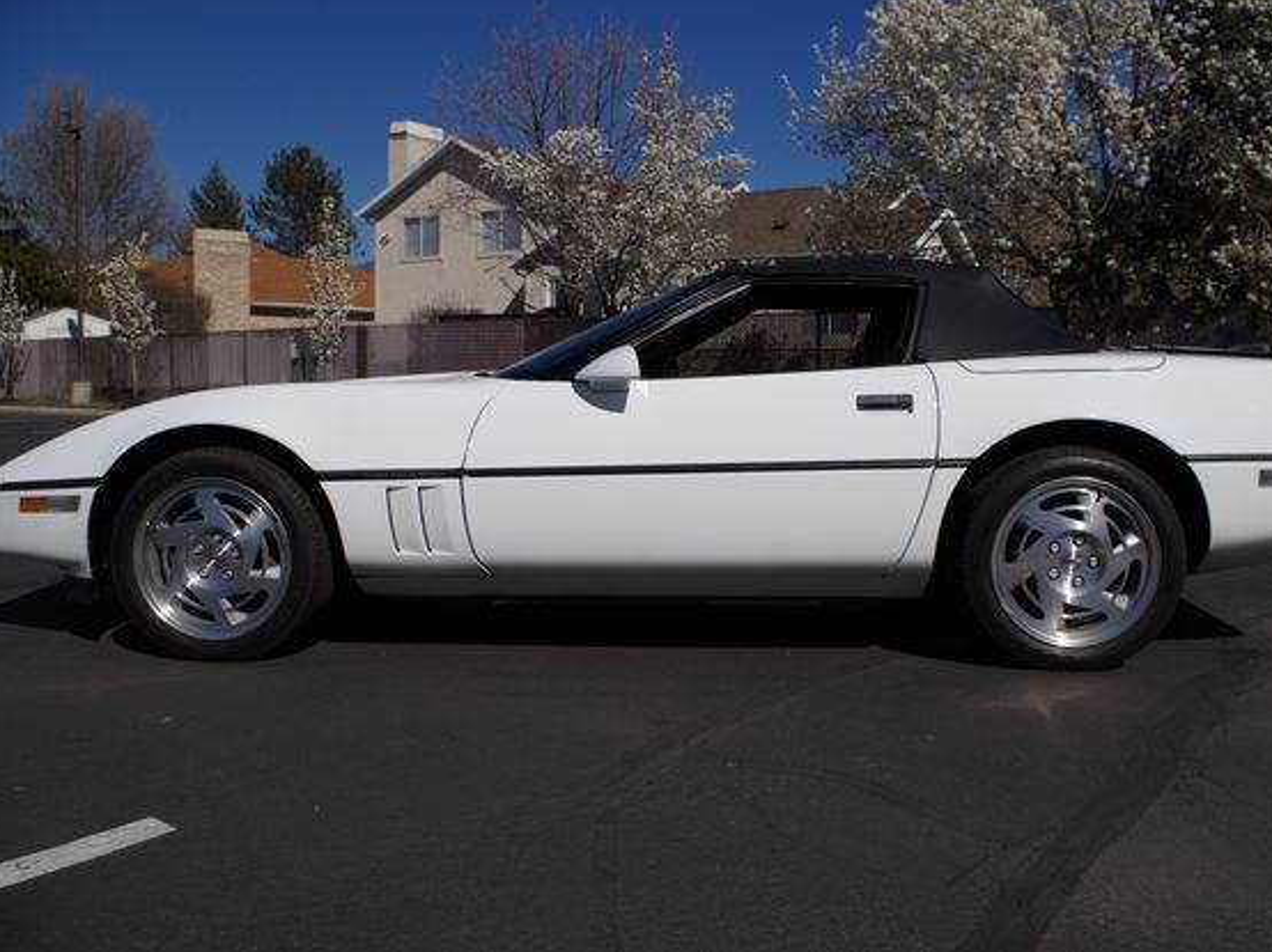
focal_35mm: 30
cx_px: 680
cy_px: 467
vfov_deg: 46.8
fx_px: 1102
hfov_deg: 59.9
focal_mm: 18
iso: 100
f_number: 8
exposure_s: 1/640
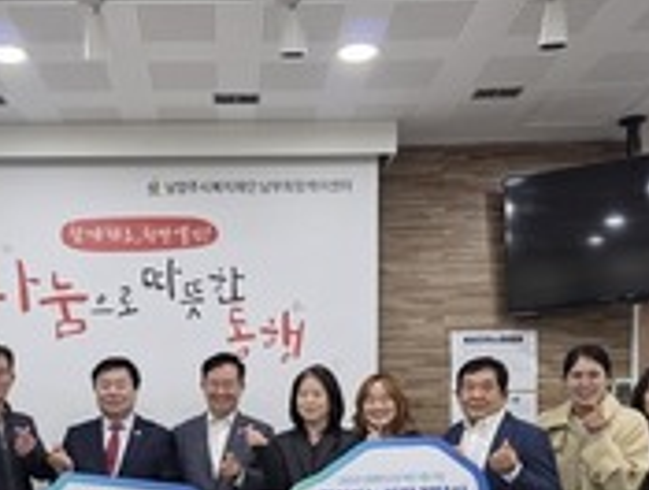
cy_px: 447
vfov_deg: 30.2
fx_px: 864
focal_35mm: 46
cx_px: 208
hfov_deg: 40.6
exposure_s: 1/120
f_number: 1.7
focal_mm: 6.3
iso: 160
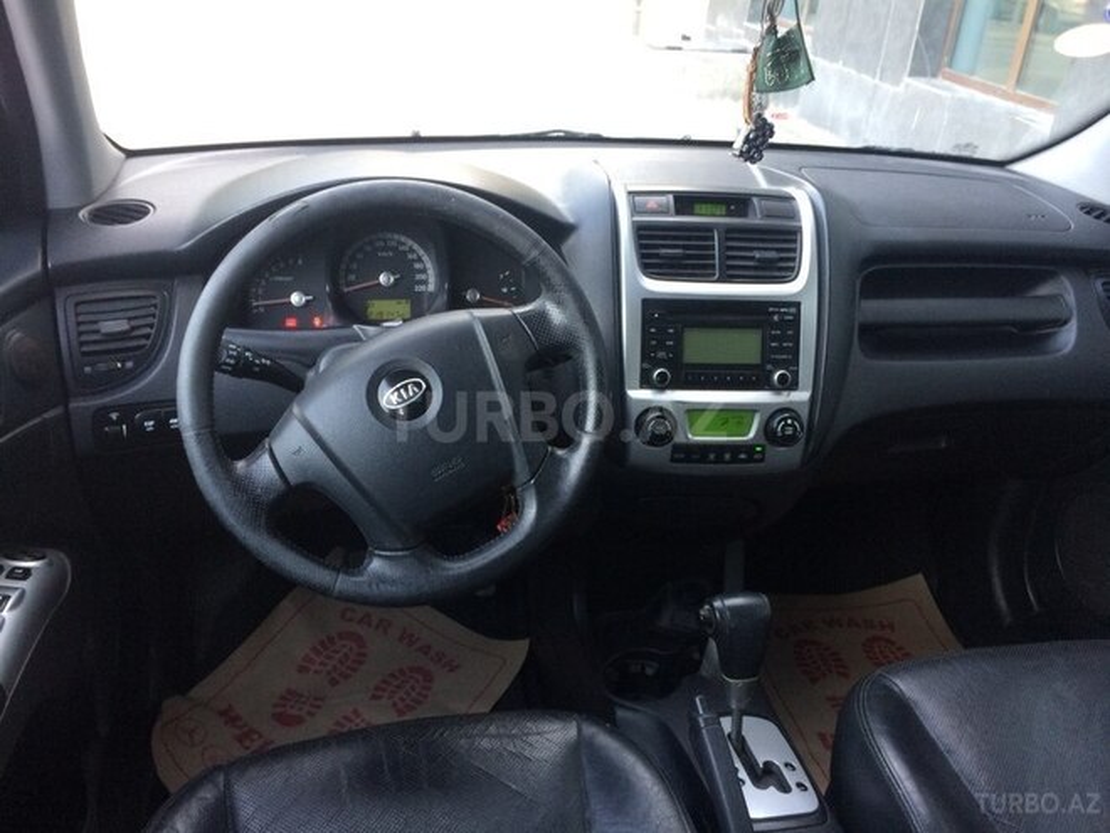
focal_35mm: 29
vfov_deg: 48.2
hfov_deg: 61.7
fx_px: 930
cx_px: 555
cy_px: 416
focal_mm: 4.15
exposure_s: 1/33
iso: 80
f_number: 2.2
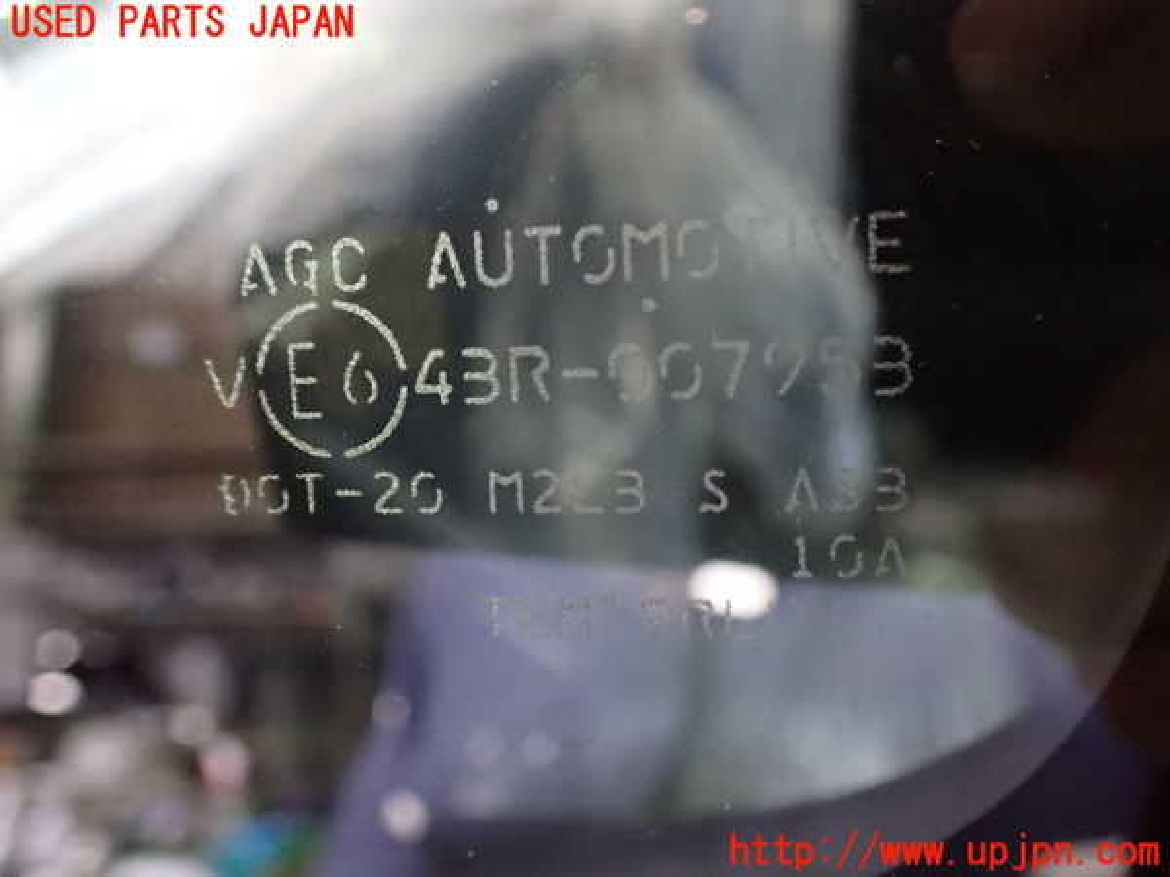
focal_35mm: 30
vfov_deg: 46.8
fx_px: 1014
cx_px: 585
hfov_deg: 60.0
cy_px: 438
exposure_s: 1/30
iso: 1250
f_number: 2.3
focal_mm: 5.4
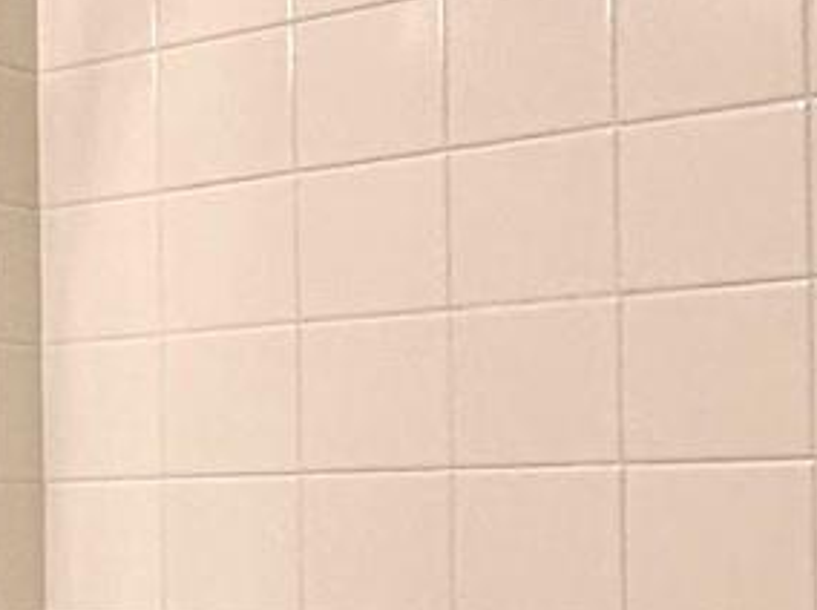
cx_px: -452
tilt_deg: +1.6
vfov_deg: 18.5
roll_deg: +2.9
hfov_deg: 20.6
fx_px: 1861
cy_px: 459
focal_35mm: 79
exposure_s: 1/120
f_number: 2.2
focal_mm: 2.22
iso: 160
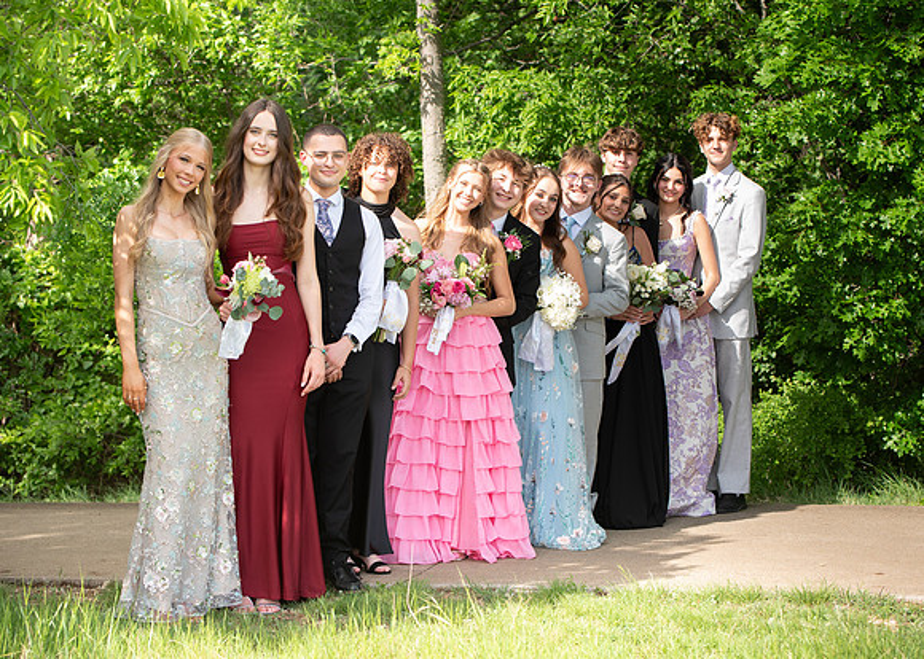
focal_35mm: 81
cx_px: 492
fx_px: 2114
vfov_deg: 17.7
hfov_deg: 24.7
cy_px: 320
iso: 100
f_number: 4
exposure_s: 1/400
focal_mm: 70
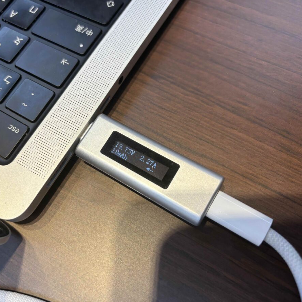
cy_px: 151
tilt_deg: -68.4
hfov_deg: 52.1
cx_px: 118
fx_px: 306
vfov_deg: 52.5
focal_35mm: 31
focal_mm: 5.96
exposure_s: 1/120
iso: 50
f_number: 1.6
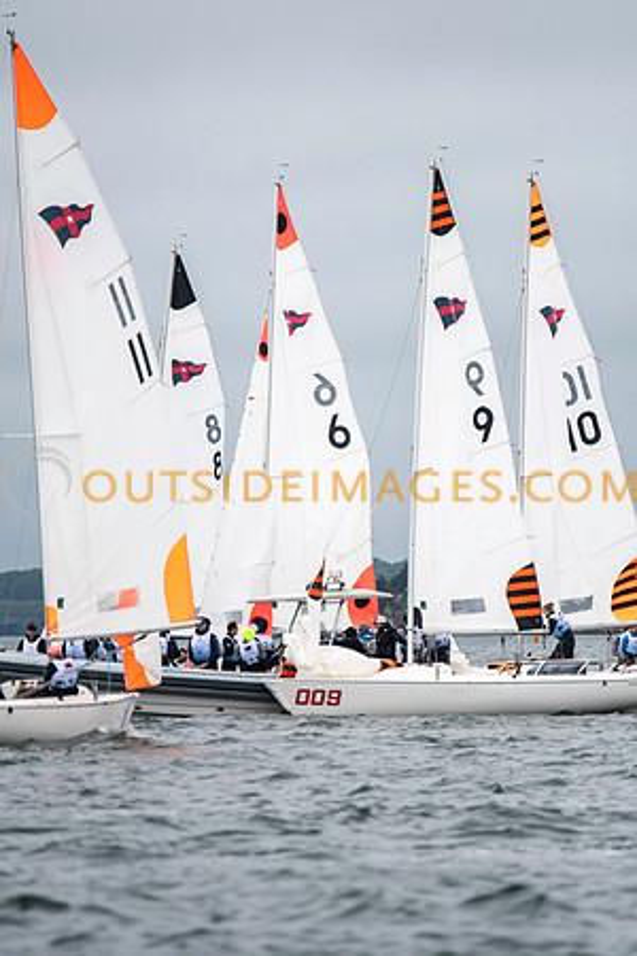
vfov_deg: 4.6
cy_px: 478
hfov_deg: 3.1
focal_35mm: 450
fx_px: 11943
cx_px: 318
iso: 250
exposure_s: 1/3200
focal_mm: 300
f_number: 4
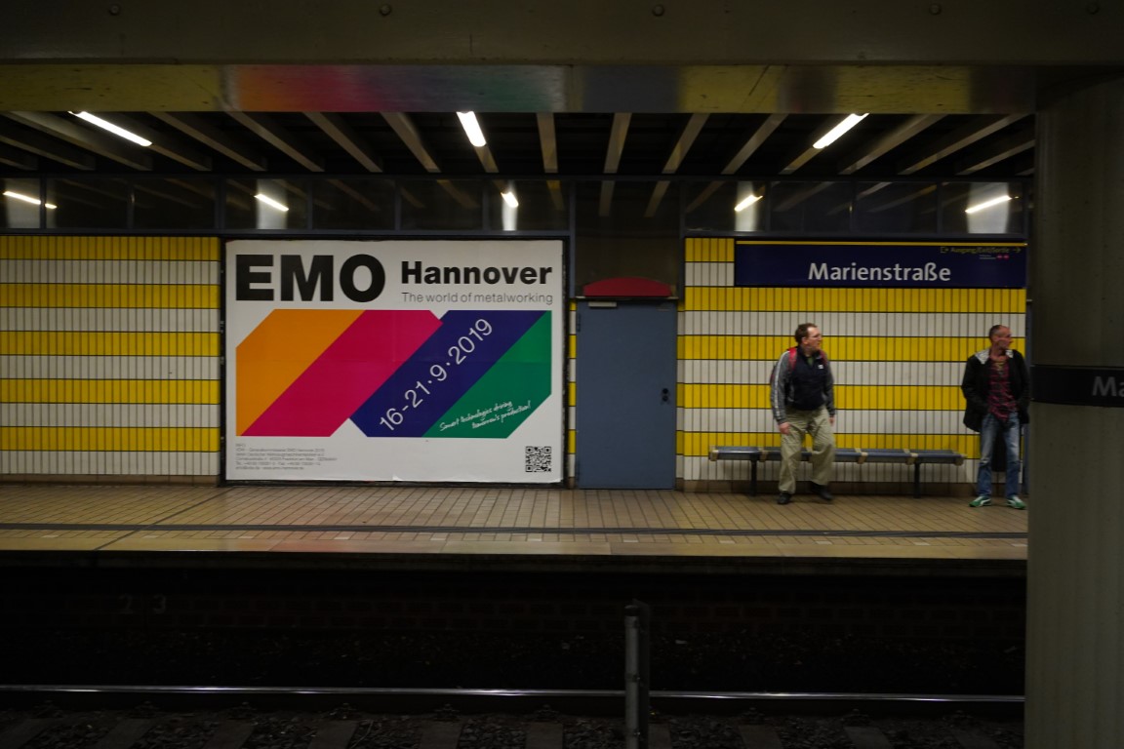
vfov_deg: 37.9
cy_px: 374
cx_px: 562
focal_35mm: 35
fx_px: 1093
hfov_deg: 54.4
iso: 2500
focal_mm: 35
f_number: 4.5
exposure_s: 1/40
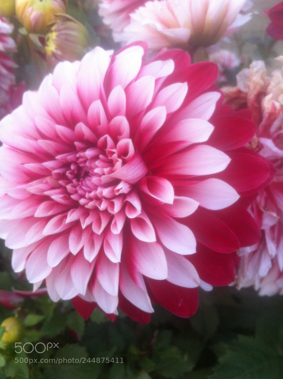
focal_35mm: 35
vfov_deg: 52.7
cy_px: 190
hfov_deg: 40.6
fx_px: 383
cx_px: 142
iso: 125
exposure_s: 1/15
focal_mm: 3.85
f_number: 2.8
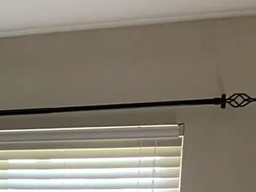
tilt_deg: -4.2
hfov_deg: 13.0
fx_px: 903
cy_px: 316
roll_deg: -1.5
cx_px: -318
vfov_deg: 11.5
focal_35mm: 122
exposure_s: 1/60
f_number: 1.8
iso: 100
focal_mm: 4.25
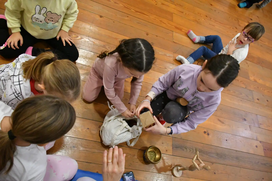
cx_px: 136
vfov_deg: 47.9
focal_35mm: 27
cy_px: 90
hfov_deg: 67.4
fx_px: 204
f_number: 3.5
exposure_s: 1/250
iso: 12800
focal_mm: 18
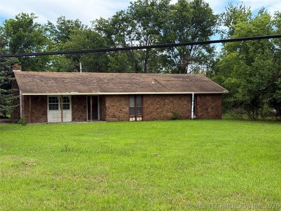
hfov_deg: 39.7
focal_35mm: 48
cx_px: 140
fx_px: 390
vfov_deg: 30.3
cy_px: 106
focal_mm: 6.76
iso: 80
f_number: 1.78
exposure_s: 1/1456
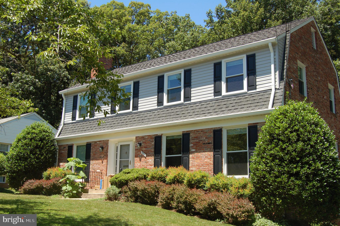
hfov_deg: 49.6
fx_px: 368
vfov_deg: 34.1
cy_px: 113
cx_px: 170
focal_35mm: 39
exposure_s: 1/250
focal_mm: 26
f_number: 8
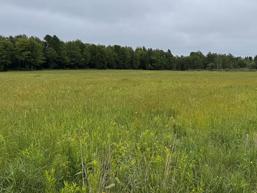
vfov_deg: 36.7
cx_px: 174
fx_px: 290
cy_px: 78
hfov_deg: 47.0
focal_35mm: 39
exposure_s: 1/2710
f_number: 1.78
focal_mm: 6.76
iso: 80
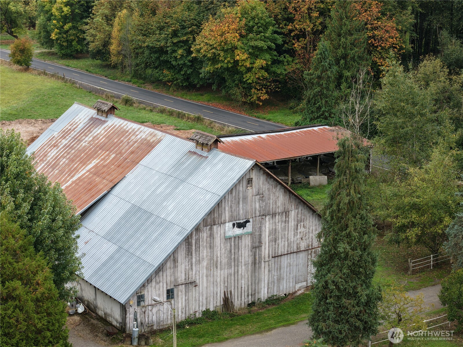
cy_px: 174
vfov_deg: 21.0
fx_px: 936
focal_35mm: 70
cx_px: 232
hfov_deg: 27.8
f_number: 2.8
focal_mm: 19.35
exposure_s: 1/320
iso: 160
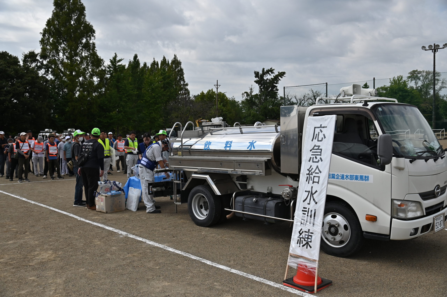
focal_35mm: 32
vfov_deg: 41.1
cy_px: 148
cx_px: 224
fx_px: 397
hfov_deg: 58.8
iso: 400
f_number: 5
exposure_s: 1/5000
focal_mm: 32
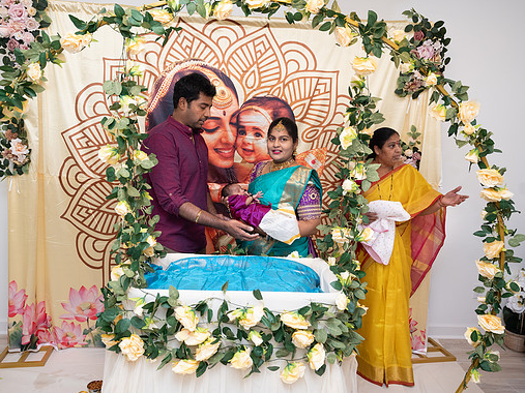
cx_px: 247
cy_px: 194
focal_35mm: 29
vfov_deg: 48.2
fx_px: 440
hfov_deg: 61.6
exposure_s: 1/200
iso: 500
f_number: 4
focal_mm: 25.5
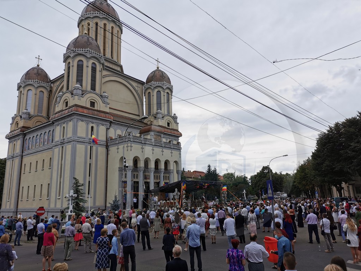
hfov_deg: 65.3
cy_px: 136
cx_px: 180
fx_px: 282
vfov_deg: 51.4
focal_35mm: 27
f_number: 1.8
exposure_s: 1/3650
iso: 50
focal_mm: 5.58
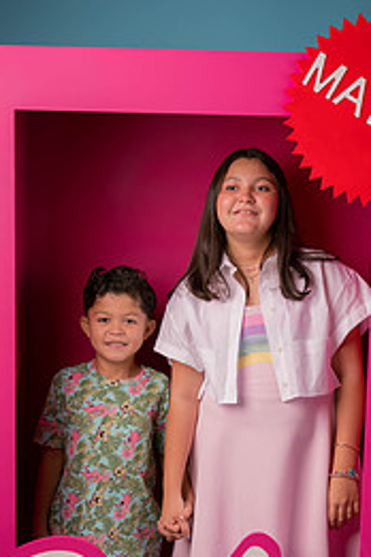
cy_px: 393
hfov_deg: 19.7
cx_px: 205
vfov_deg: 28.9
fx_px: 1067
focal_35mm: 69
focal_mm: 40
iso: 125
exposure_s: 1/125
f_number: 7.1
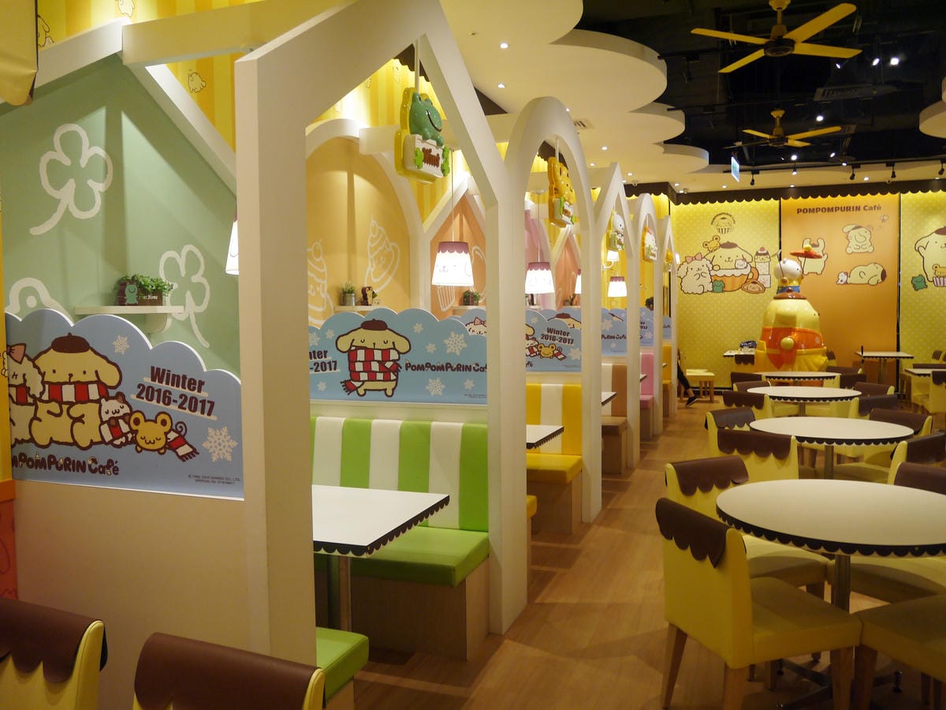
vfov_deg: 49.7
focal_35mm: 28
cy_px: 355
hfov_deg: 63.4
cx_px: 473
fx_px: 765
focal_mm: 14
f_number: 3.5
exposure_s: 1/60
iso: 400
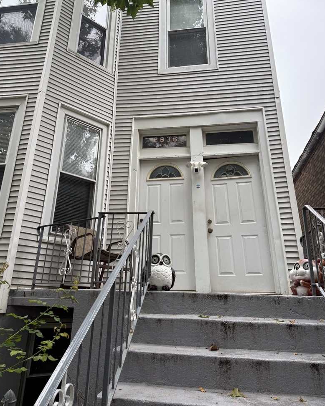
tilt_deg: +22.7
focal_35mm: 26
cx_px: 159
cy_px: 184
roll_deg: -2.9
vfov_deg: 65.9
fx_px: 313
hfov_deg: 54.9
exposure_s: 1/121
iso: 50
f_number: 1.78
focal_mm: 6.76
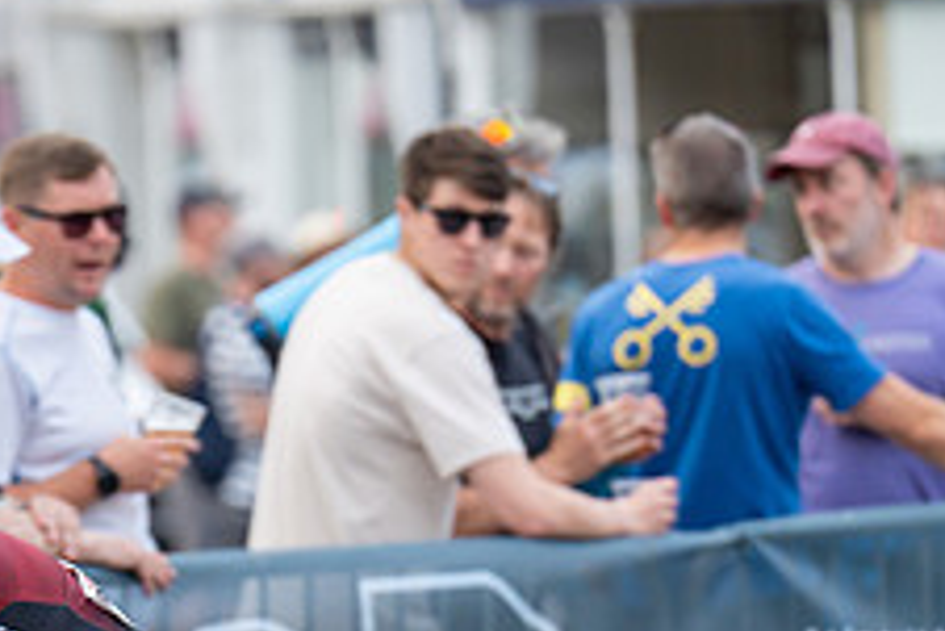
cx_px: 29
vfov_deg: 2.7
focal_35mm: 514
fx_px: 13501
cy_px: 646
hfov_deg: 4.0
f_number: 3.2
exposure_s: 1/1000
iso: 500
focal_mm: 200
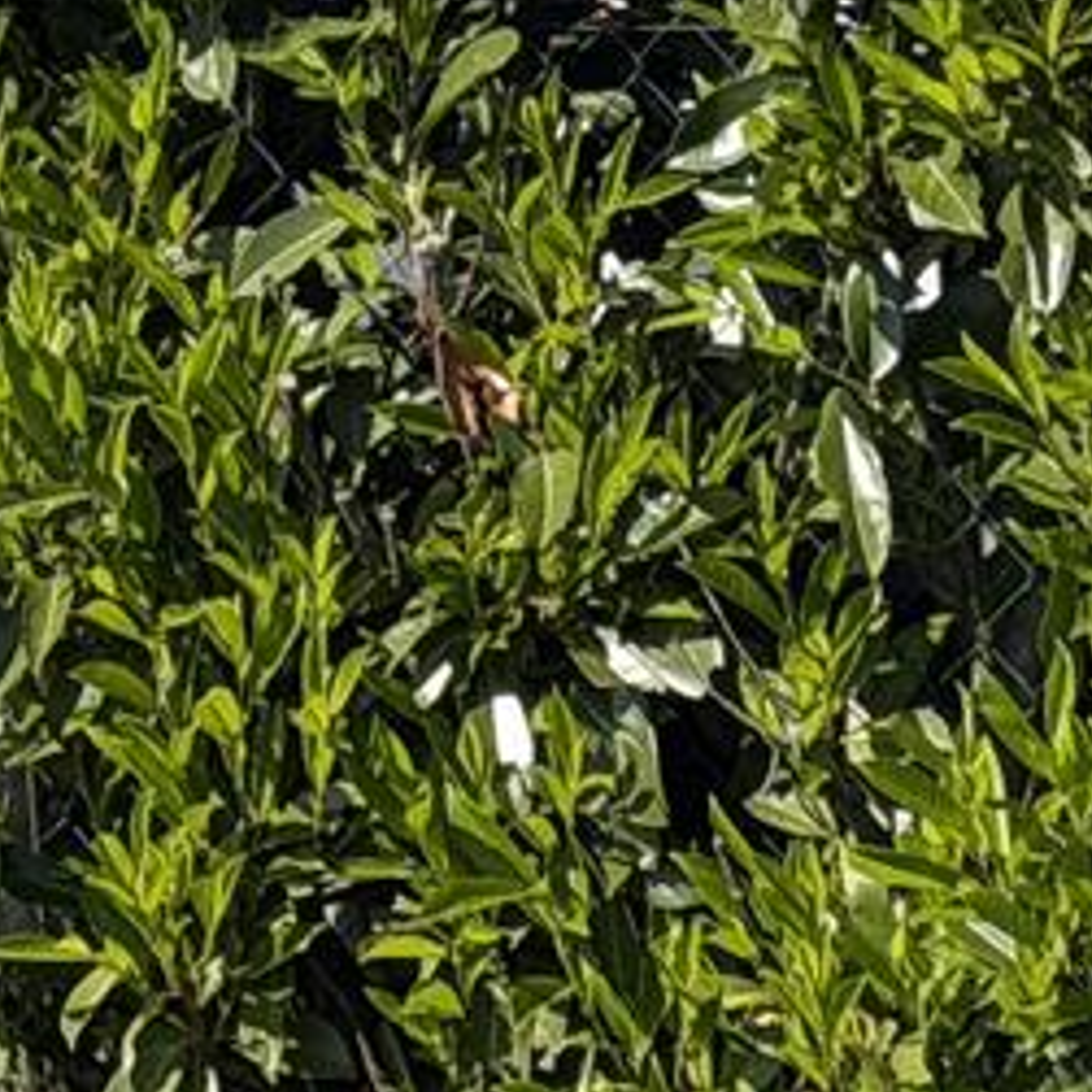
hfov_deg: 5.3
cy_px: -1758
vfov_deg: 5.2
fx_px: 11599
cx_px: -1336
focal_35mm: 325
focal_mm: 6.76
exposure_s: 1/4878
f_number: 1.78
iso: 64
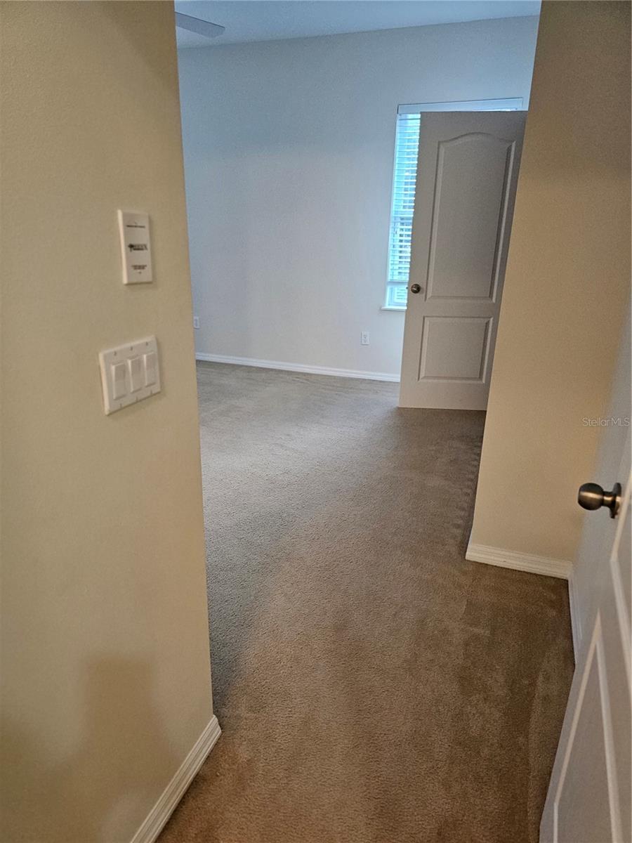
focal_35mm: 23
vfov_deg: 73.9
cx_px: 316
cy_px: 422
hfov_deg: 58.9
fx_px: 560
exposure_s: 1/60
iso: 800
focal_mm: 6.3
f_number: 1.7
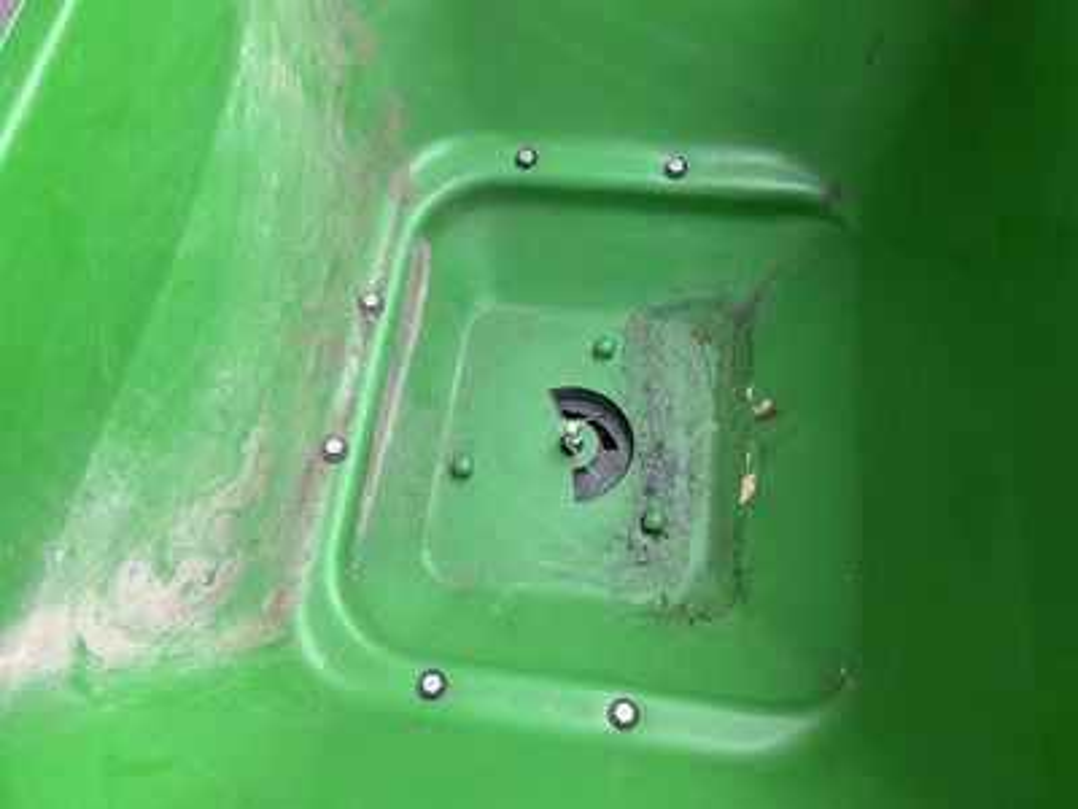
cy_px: 404
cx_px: 539
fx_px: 903
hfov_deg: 61.7
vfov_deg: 48.2
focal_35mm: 29
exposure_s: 1/128
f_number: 1.8
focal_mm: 3
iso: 20
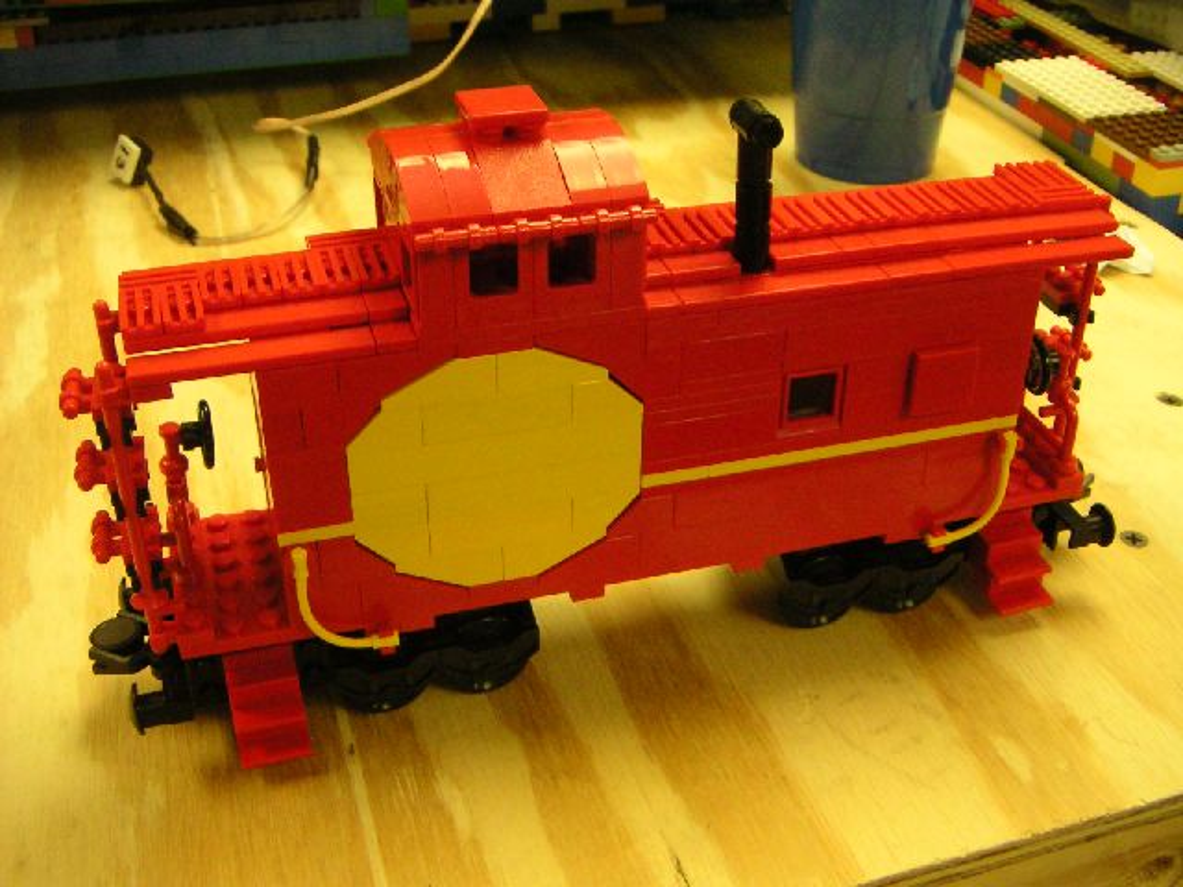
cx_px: 592
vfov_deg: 36.0
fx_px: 1367
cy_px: 444
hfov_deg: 46.8
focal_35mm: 40
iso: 400
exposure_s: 1/90
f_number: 2.9
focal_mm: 5.3
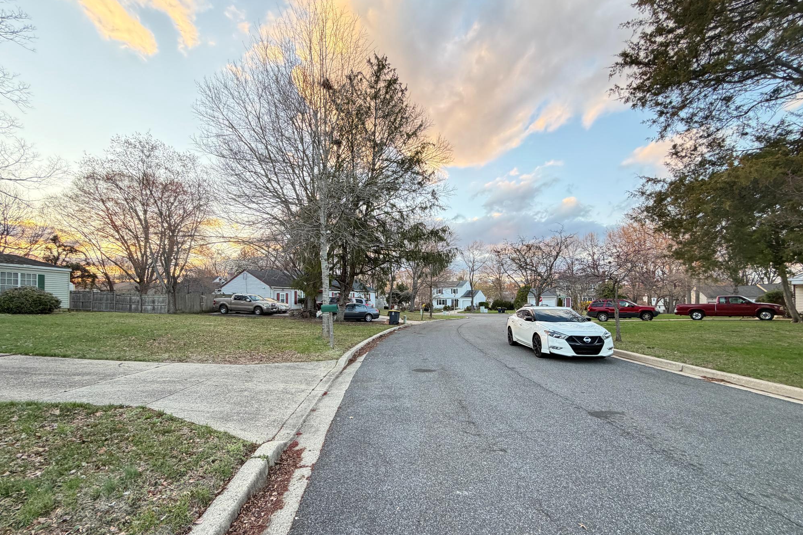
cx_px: 406
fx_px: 335
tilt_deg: +1.0
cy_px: 294
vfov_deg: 77.1
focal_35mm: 15
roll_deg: +0.3
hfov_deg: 100.4
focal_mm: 2.22
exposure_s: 1/121
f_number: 2.2
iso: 200
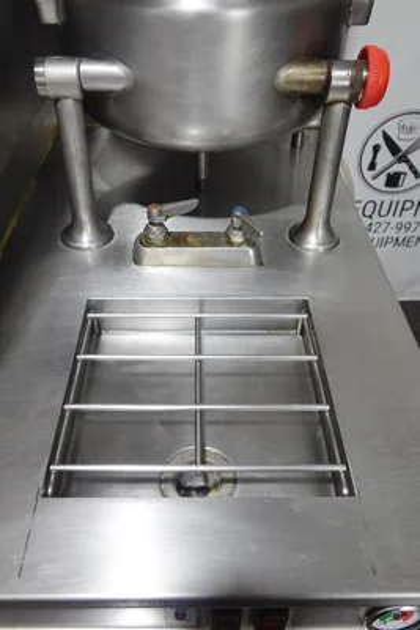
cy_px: 315
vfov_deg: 60.3
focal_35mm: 31
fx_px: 542
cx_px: 210
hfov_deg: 42.4
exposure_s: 1/40
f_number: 3.5
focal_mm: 11.52
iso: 320
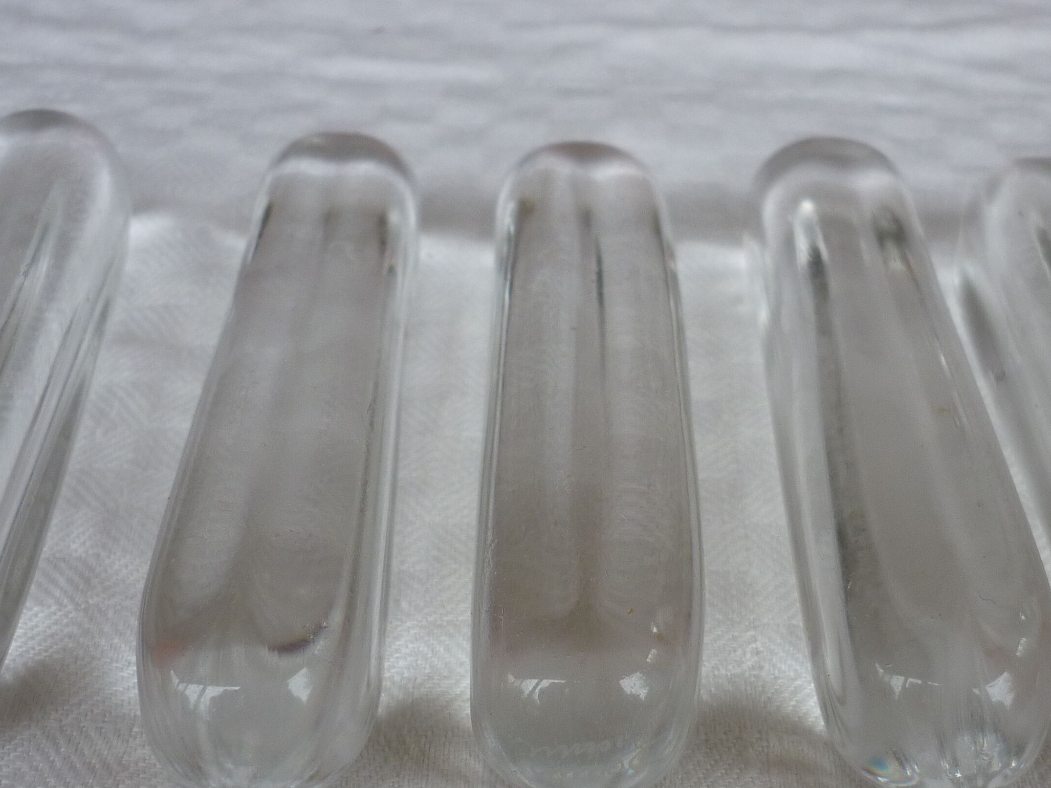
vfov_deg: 25.7
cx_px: 631
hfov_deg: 34.2
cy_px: 620
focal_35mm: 56
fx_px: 1700
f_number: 2.8
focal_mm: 5.5
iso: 80
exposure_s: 1/200
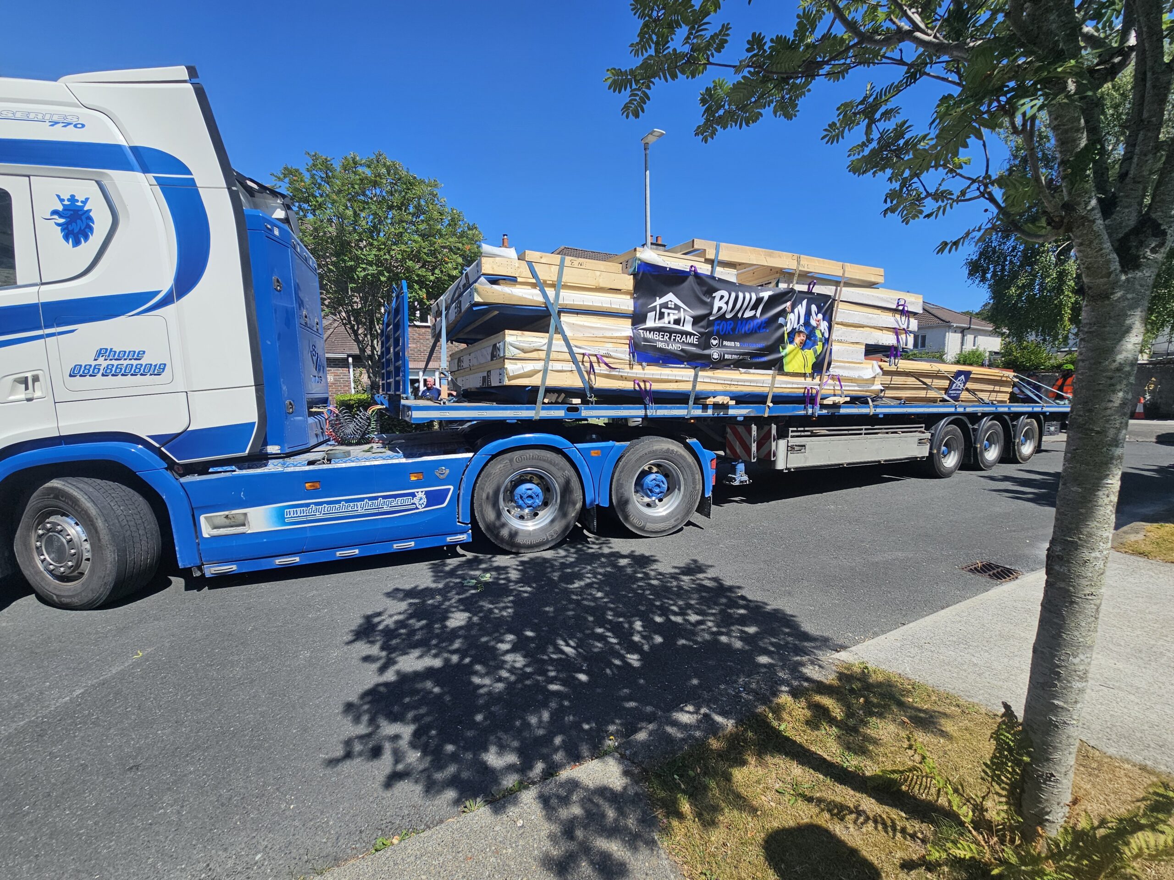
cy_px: 440
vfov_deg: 89.9
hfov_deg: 106.2
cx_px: 587
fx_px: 441
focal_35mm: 13
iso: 50
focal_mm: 2.2
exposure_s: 1/2483
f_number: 2.2
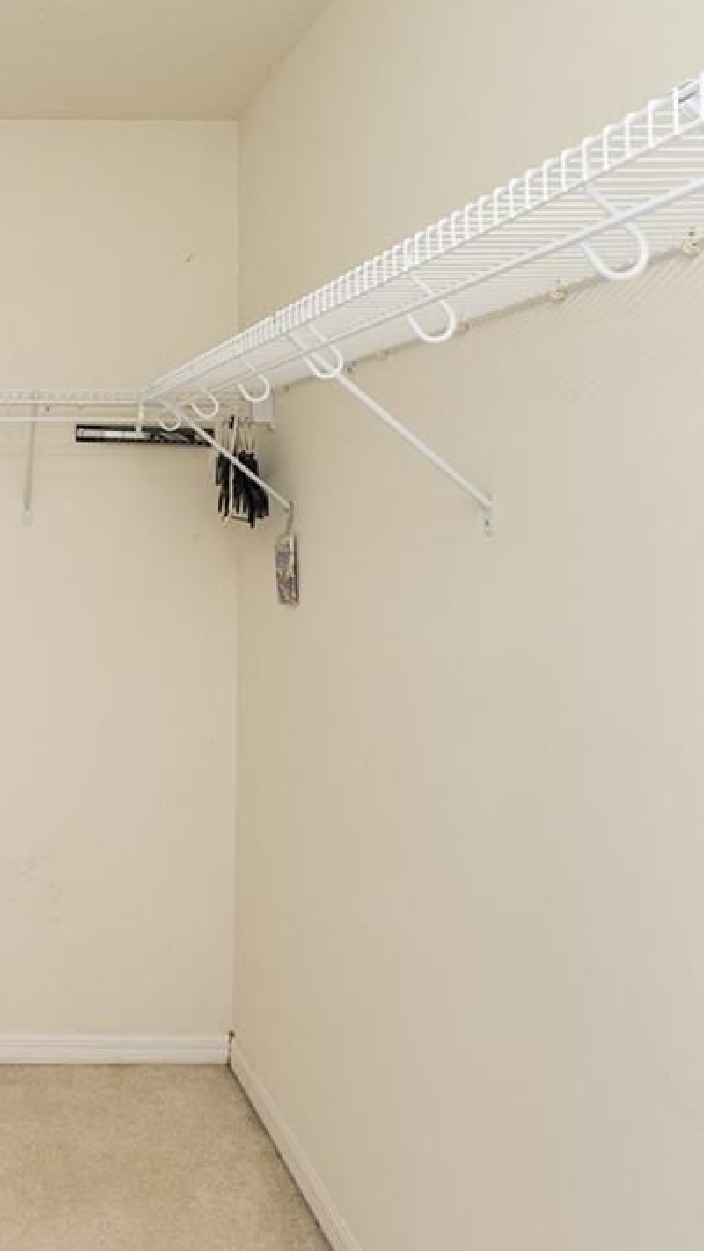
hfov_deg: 31.5
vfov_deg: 59.1
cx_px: -77
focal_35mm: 33
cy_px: 510
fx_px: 1095
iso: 400
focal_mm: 14
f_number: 8
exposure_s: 1/200
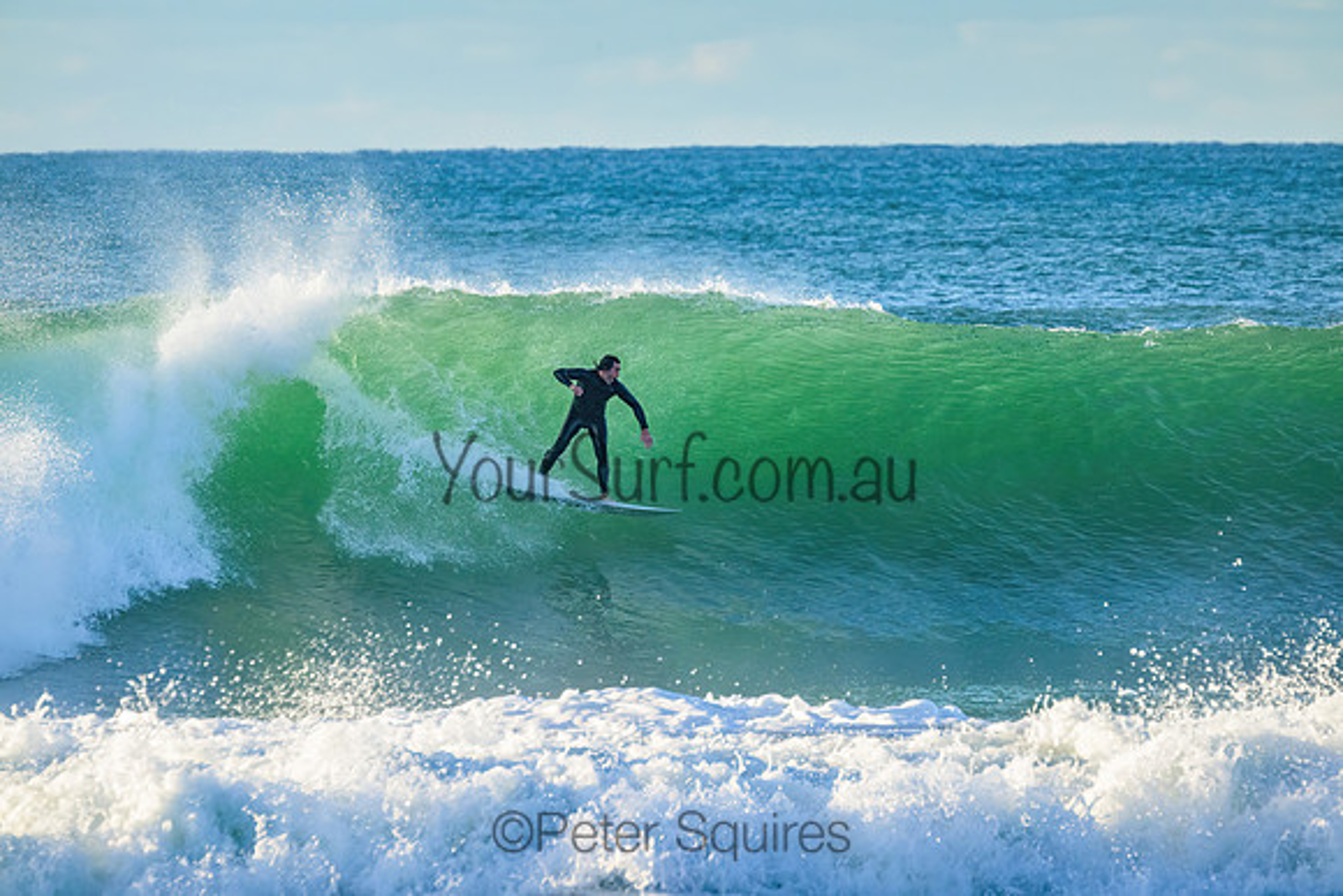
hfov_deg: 3.9
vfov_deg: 2.6
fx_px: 19776
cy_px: 448
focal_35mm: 530
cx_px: 672
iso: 3200
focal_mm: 530
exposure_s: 1/1600
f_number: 11
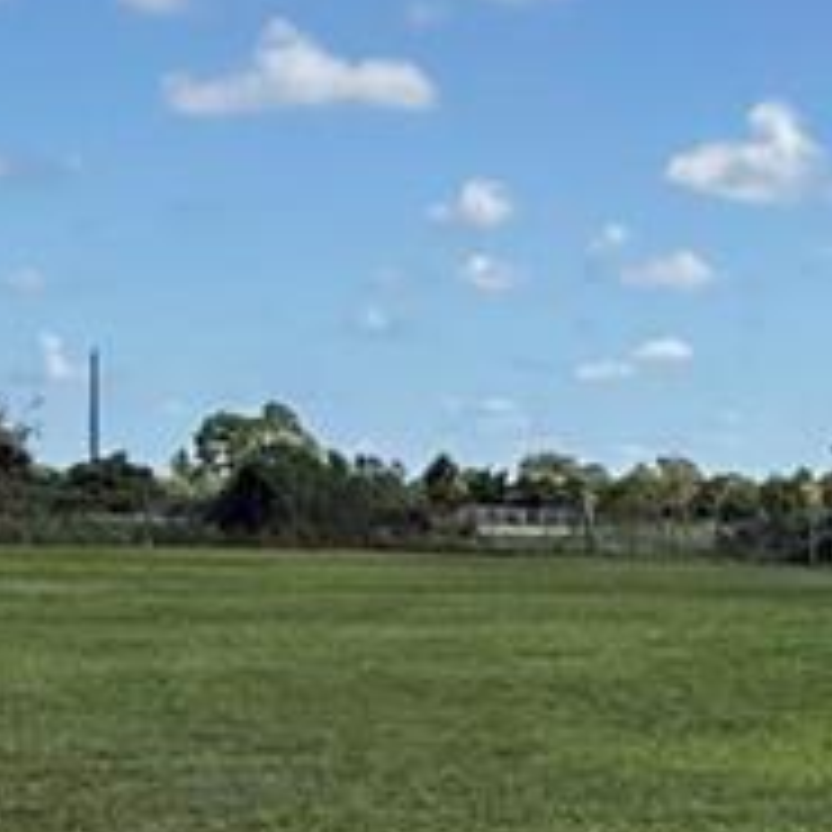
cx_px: 1556
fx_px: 2910
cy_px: 787
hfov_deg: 14.2
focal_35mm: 107
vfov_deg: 16.0
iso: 50
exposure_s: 1/1848
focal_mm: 2.22
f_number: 2.2
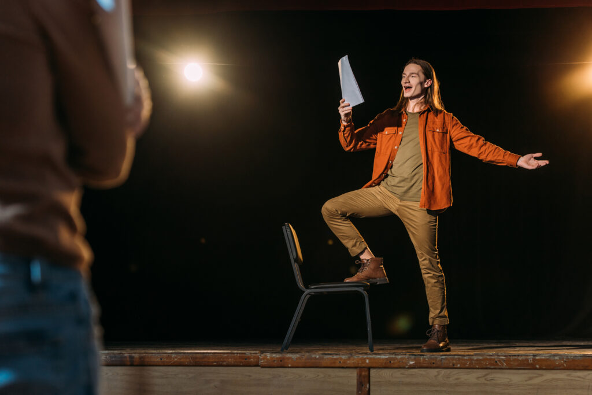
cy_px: 198
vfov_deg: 19.5
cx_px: 296
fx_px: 1151
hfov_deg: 28.8
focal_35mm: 70
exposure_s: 1/200
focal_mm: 70
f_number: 3.5
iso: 200
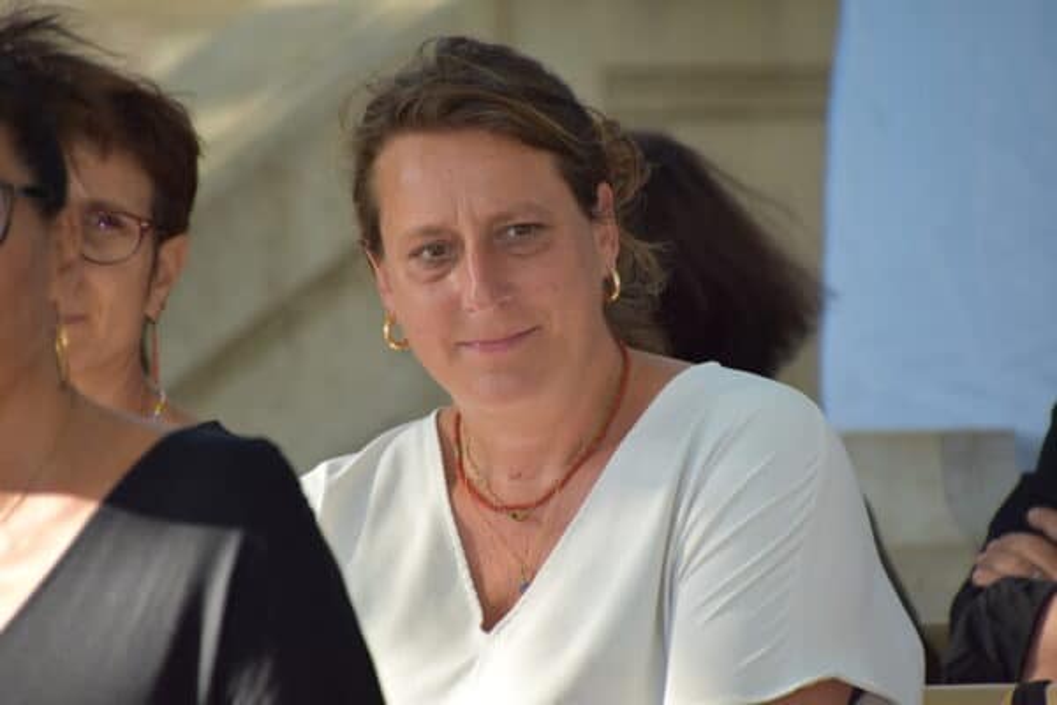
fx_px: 13211
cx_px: 528
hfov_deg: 4.6
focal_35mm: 450
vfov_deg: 3.1
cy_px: 352
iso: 360
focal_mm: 300
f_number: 6.3
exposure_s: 1/200
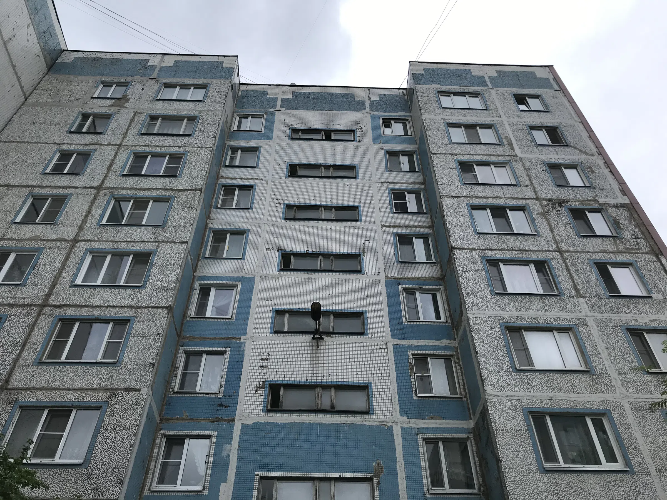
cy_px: 250
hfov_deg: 63.4
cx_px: 334
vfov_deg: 49.7
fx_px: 540
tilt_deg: +46.4
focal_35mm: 28
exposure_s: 1/1168
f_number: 1.8
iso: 20
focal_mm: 3.99
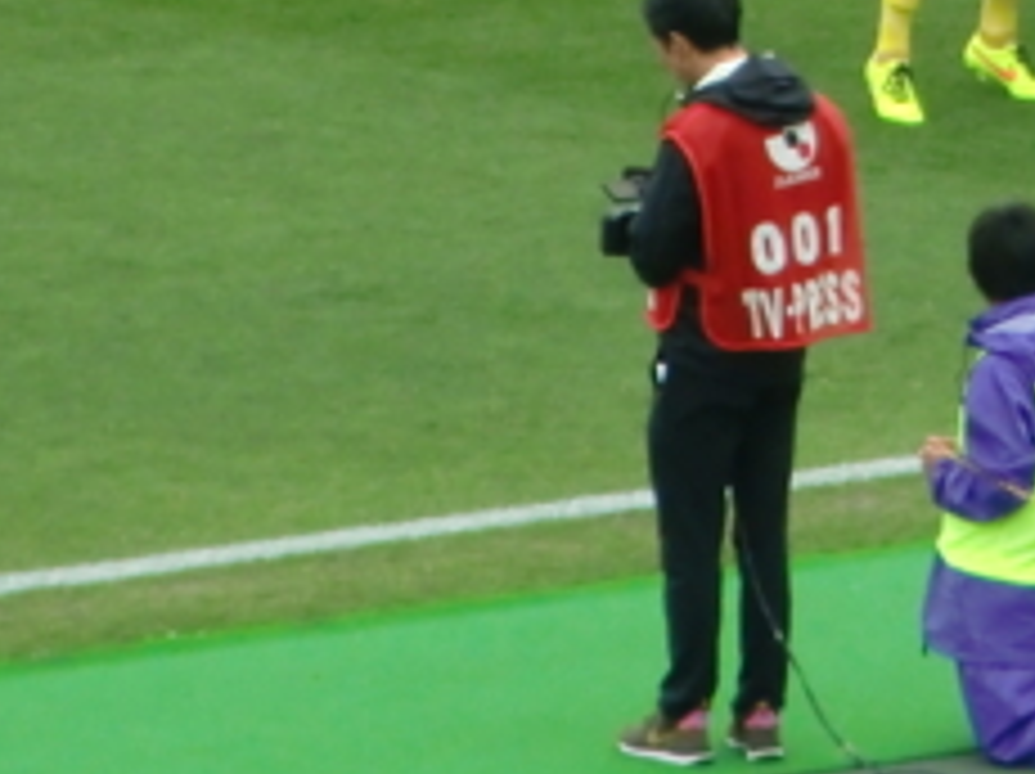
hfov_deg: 2.4
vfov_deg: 1.8
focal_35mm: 835
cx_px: 1458
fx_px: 24940
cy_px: -450
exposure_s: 1/250
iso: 200
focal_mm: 43
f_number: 5.8
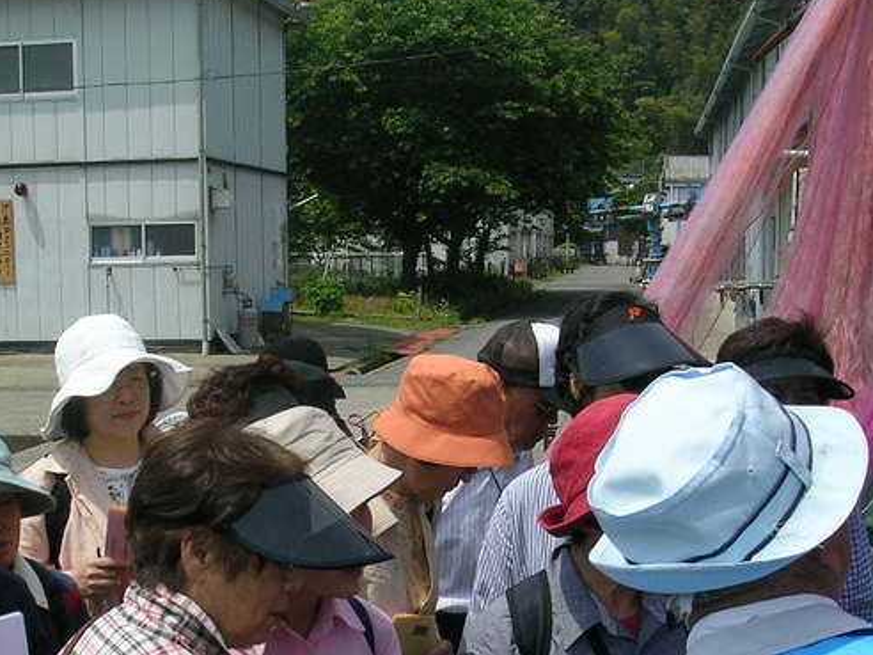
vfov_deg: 23.0
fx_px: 1589
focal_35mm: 63
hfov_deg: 30.7
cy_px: 517
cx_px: 377
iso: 50
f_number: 5.6
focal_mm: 5.8
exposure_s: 1/453
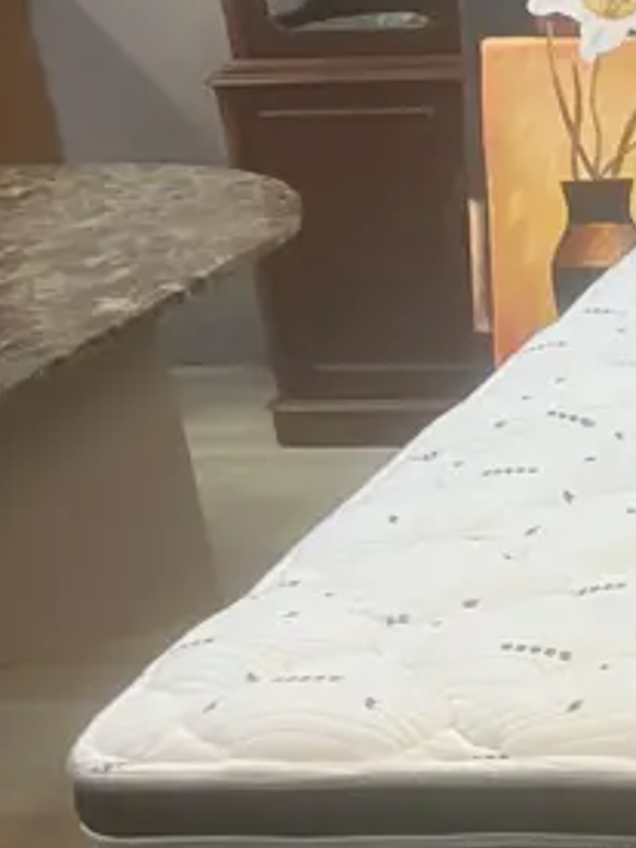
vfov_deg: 18.7
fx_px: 2548
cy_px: 673
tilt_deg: -23.4
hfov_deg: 12.8
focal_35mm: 104
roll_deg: +4.3
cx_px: 1174
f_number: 1.8
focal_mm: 3.99
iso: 100
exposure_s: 1/50
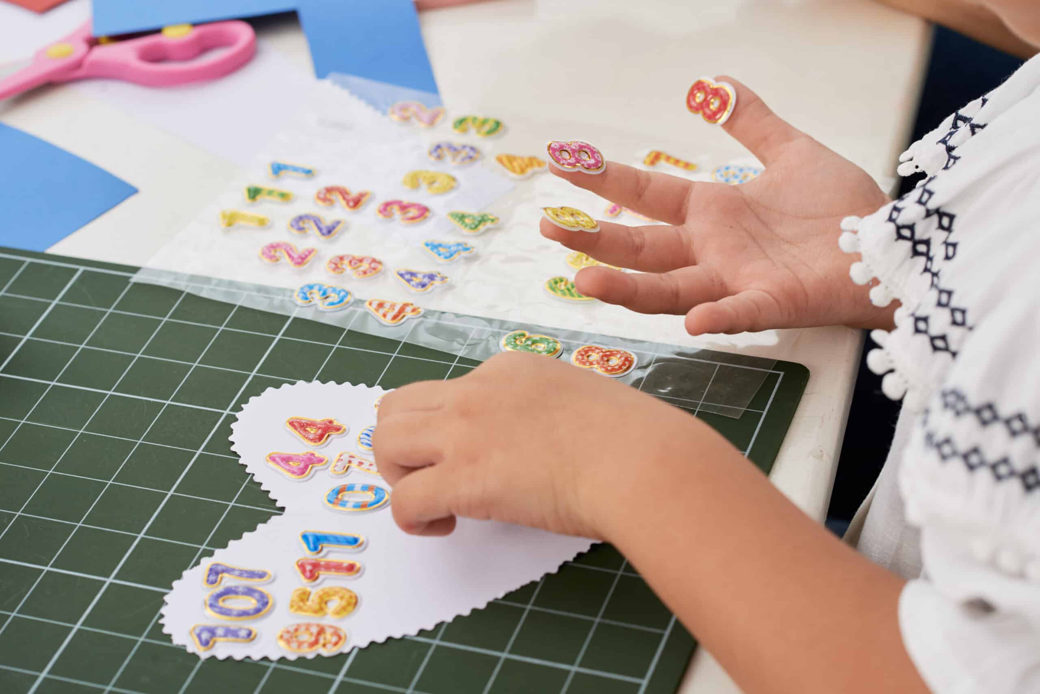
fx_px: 2456
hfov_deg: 23.9
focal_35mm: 85
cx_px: 520
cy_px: 347
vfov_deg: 16.1
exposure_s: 1/180
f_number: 8
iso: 400
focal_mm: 85
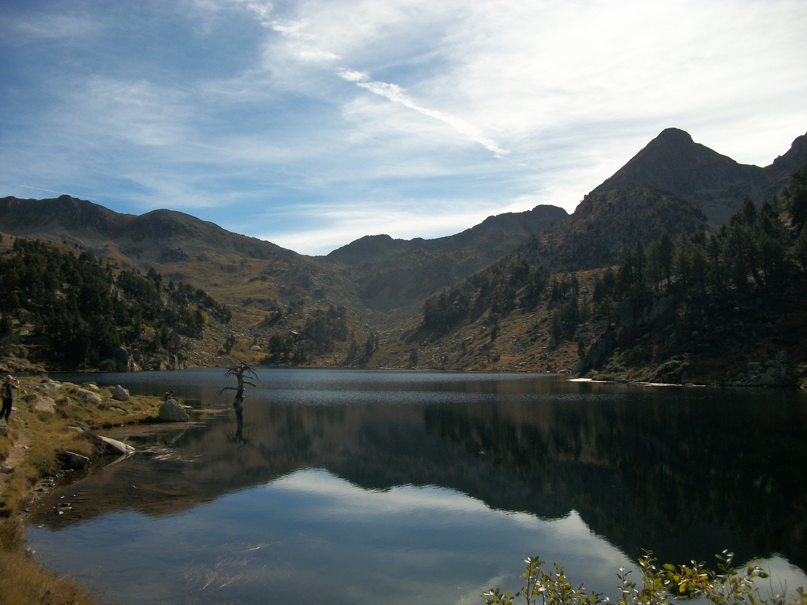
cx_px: 404
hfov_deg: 56.8
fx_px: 746
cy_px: 302
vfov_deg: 44.2
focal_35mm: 32
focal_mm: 5.7
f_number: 8.8
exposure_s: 1/250
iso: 80
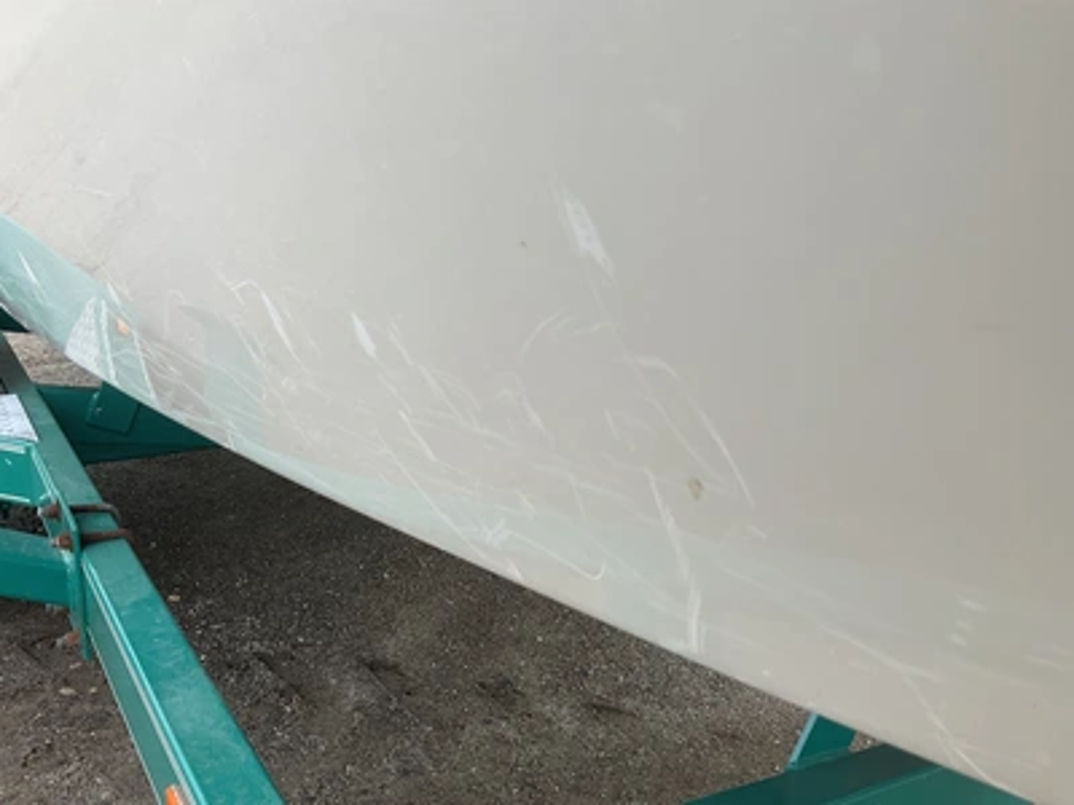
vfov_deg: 48.2
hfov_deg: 61.7
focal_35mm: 29
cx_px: 537
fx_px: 900
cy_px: 402
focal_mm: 3
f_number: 1.8
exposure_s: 1/333
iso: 25
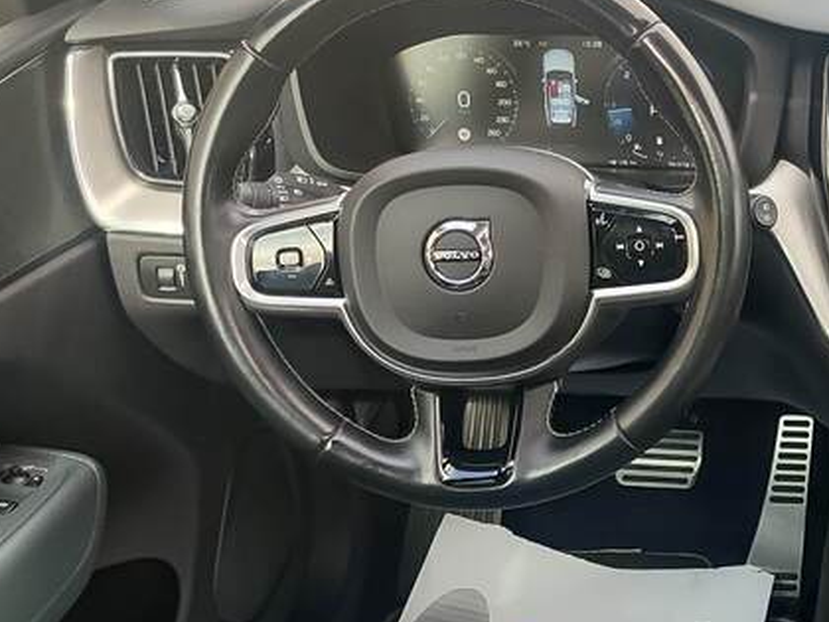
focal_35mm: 61
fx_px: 1461
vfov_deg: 24.0
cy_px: 357
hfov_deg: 29.3
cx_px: 853
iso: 50
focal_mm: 5.95
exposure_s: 1/130
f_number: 1.89
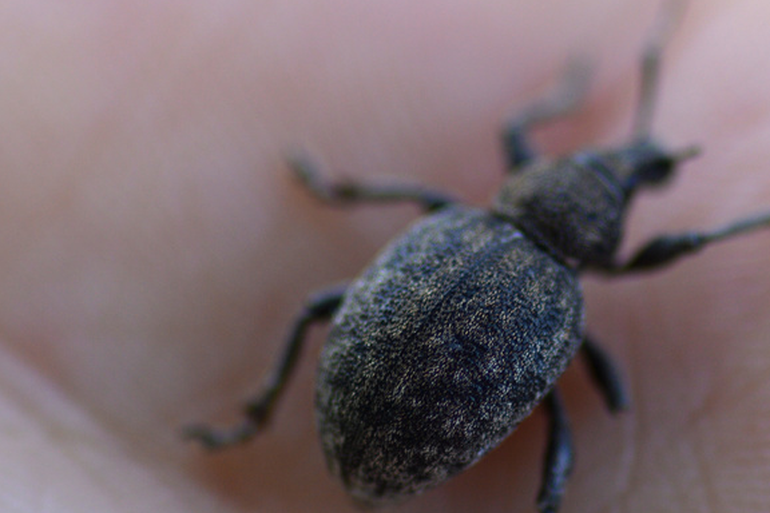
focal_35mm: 250
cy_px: 303
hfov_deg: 8.2
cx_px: 533
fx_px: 5347
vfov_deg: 5.5
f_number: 4.5
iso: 100
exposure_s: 1/200
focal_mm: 100
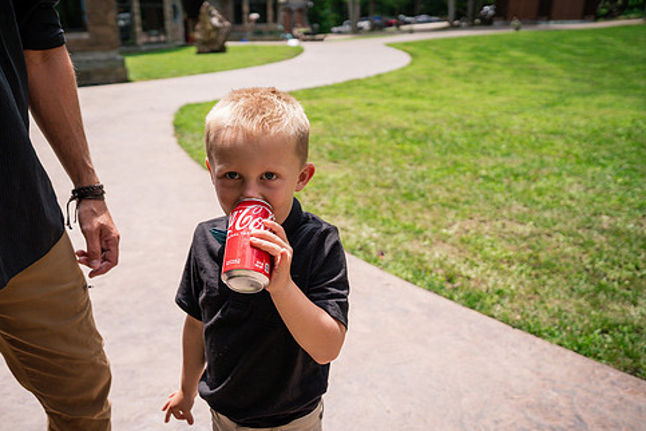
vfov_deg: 43.5
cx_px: 265
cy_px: 250
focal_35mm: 30
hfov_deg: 61.5
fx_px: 538
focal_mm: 25
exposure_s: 1/4000
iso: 400
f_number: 2.8
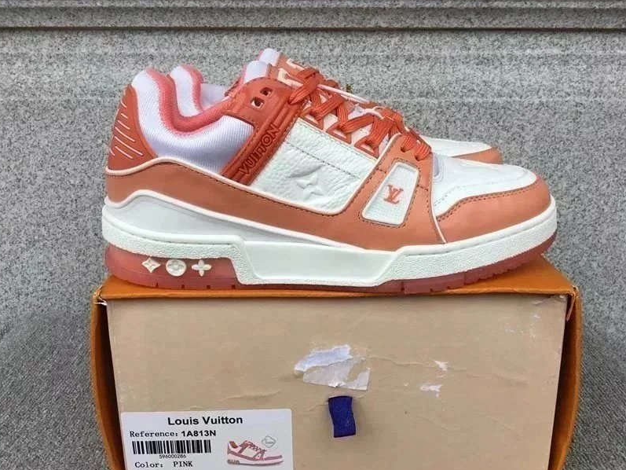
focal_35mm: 35
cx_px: 330
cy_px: 261
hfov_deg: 52.6
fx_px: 633
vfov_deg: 40.7
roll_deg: +0.5
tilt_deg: -16.2
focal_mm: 3.3
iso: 25
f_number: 2.4
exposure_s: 1/130
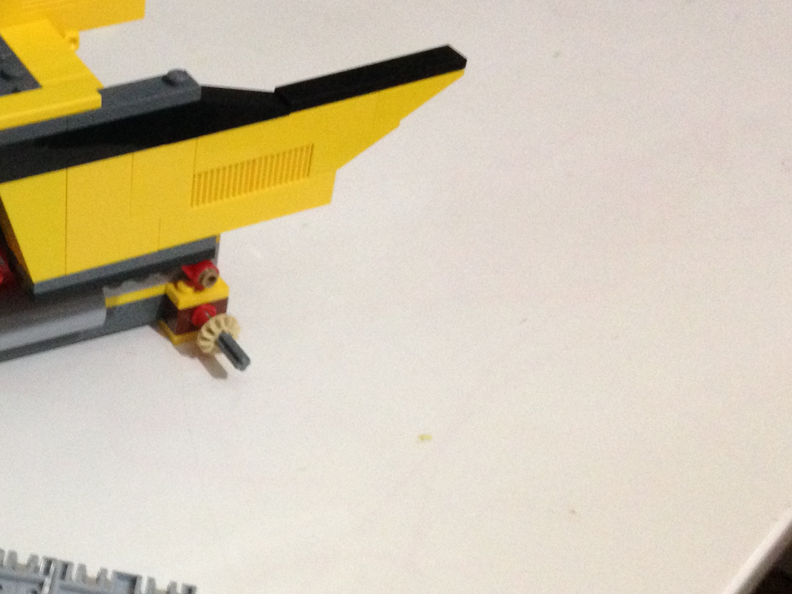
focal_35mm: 60
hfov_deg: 30.9
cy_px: 354
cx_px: 98
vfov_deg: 24.4
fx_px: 1373
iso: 400
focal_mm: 4.12
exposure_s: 1/17
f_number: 2.4
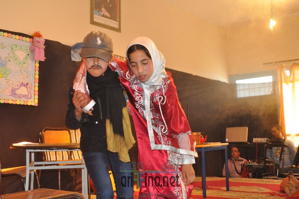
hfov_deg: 46.5
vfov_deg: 31.8
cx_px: 150
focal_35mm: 42
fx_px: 348
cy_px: 100
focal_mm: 28
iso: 800
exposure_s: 1/60
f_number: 3.8
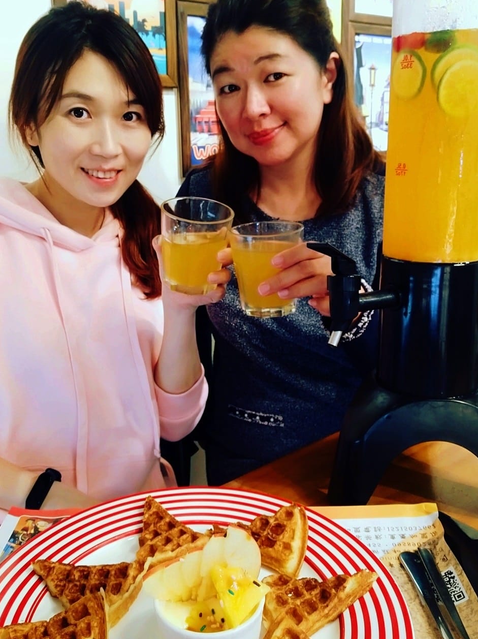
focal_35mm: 28
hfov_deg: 49.7
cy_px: 298
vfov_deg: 63.4
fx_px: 516
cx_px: 223
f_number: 2
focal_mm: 3.86
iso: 500
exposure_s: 1/24
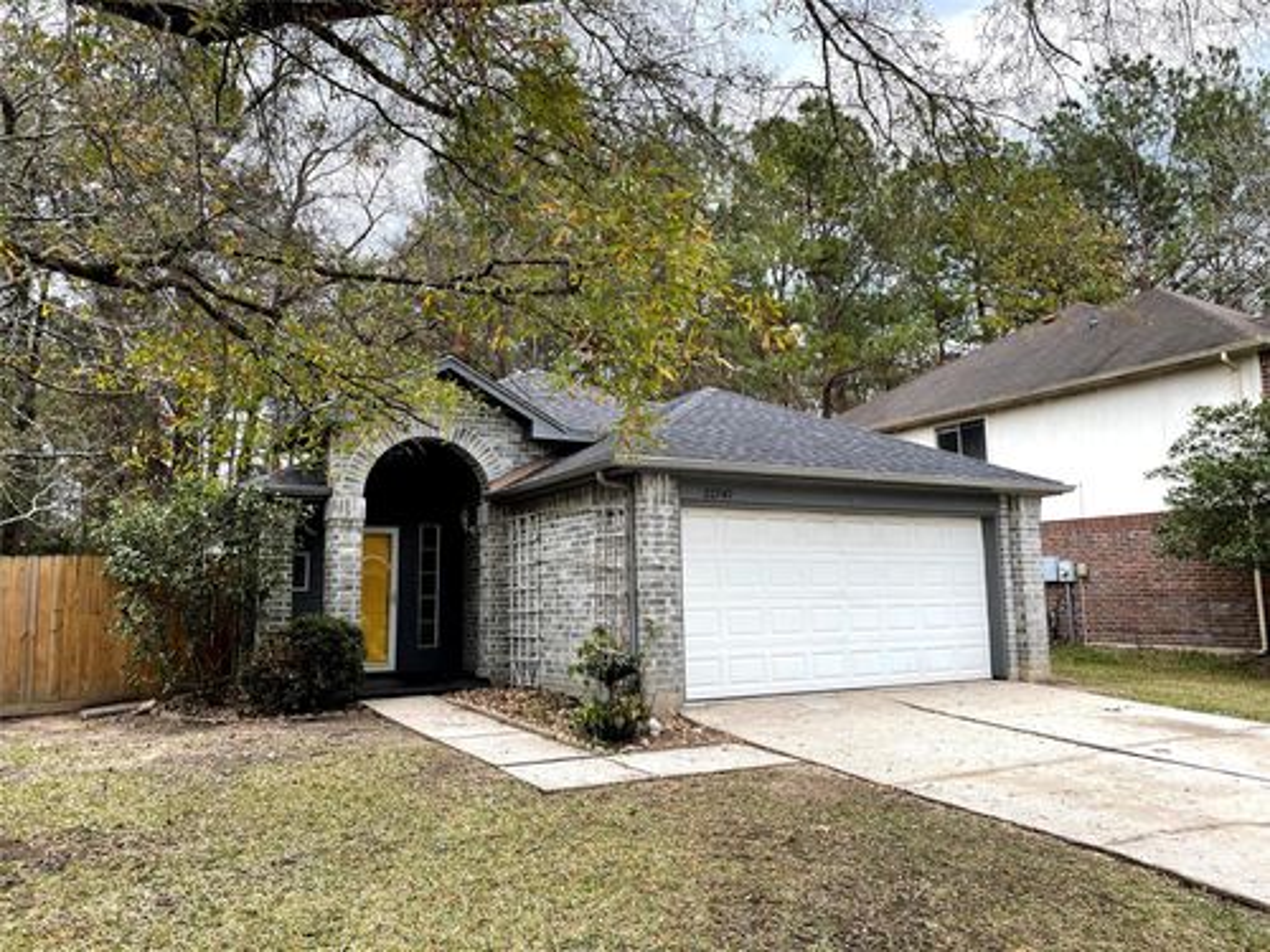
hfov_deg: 67.3
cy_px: 476
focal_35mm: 26
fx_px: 954
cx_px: 635
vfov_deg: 53.1
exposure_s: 1/129
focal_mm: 4.2
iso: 32
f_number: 1.6
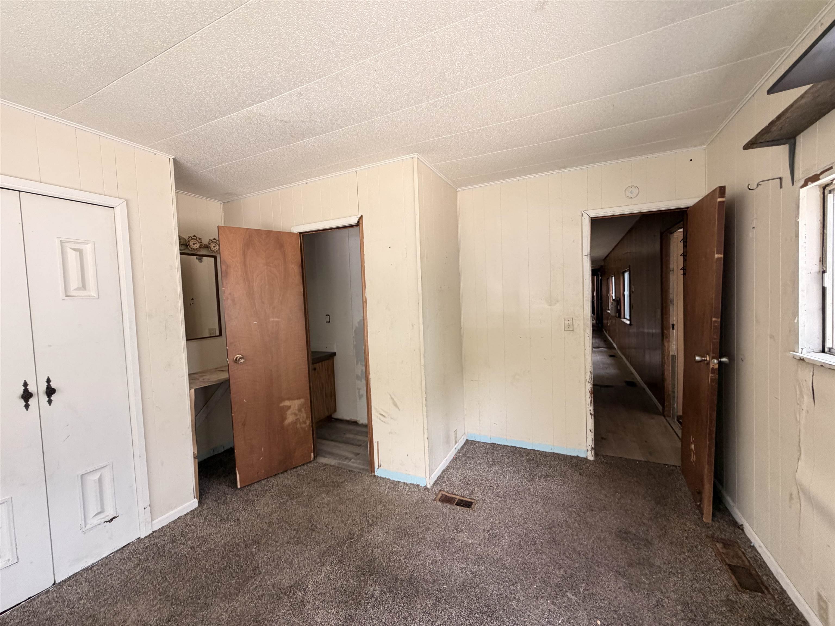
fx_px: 338
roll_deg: +2.9
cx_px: 418
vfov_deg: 85.7
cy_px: 313
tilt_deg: -2.4
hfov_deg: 102.1
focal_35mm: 14
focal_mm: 2.22
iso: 250
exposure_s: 1/121
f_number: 2.2
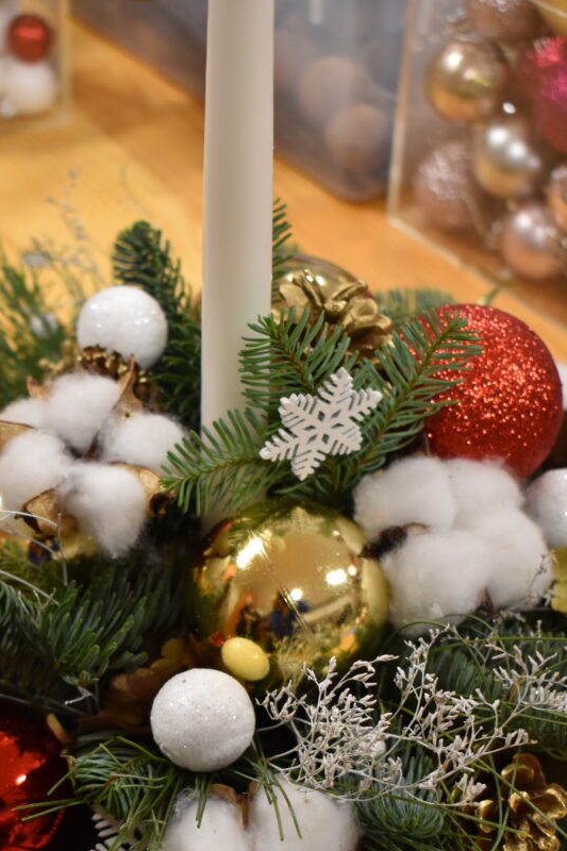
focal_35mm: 72
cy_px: 613
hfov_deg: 18.9
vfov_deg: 27.8
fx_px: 1702
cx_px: 202
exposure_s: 1/60
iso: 1000
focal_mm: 32
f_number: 4.5
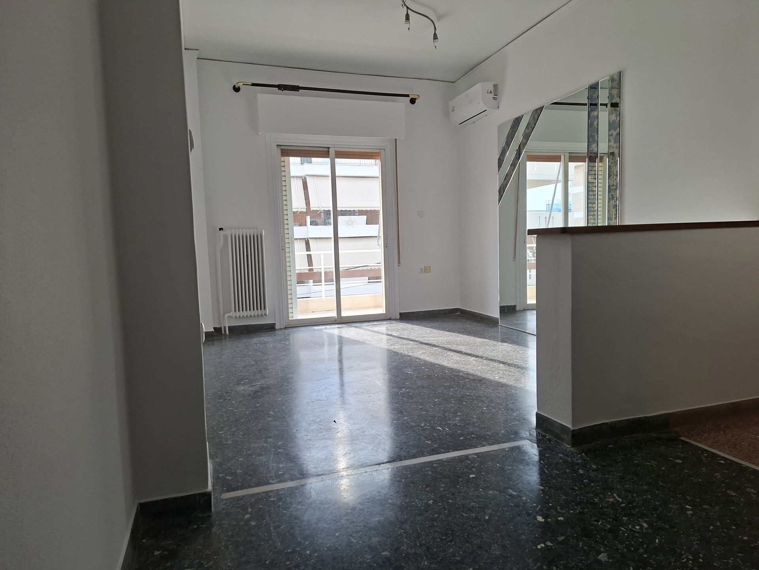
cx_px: 380
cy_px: 285
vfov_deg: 58.9
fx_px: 504
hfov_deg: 73.9
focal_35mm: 23
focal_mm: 5.54
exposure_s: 1/170
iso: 50
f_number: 1.8
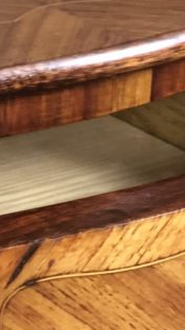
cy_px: 538
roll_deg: -2.4
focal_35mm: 186
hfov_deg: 6.5
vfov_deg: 11.0
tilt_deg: -34.8
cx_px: 100
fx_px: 1626
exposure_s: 1/14
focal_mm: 6
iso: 160
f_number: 2.4
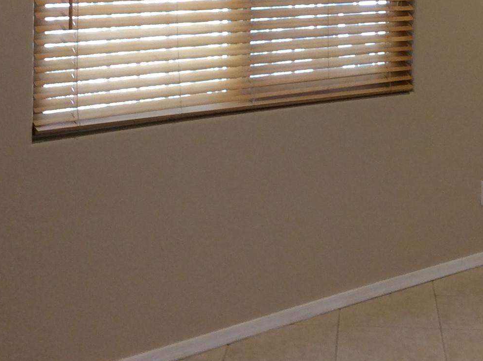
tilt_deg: -3.1
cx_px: 370
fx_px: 1171
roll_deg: +0.3
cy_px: -13
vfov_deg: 17.1
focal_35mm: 84
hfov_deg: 23.0
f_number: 2.4
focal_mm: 3.3
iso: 40
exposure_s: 1/24
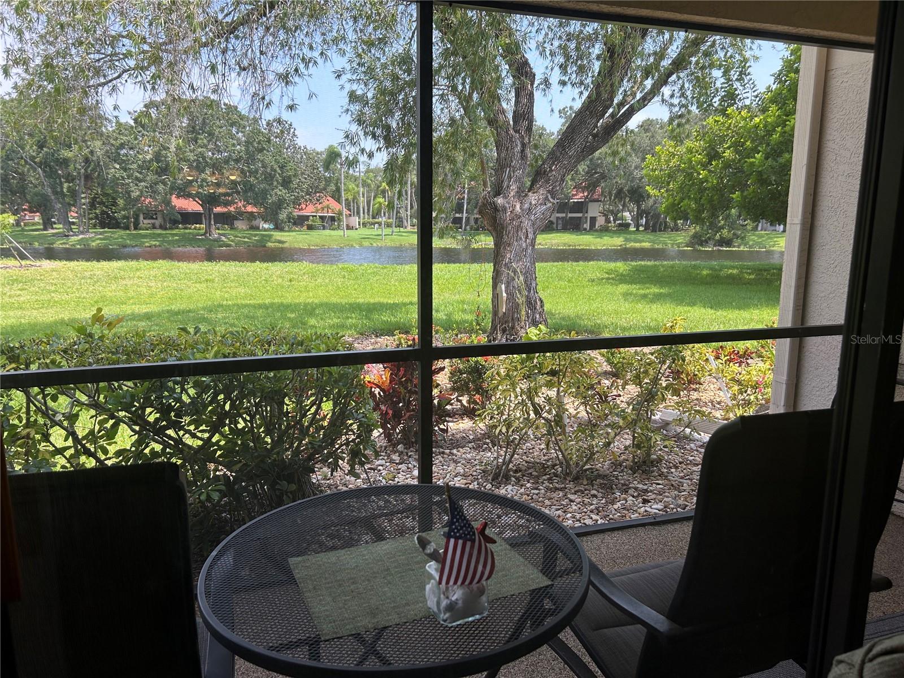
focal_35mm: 26
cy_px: 339
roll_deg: -0.3
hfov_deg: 67.3
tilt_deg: -11.2
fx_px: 679
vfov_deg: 53.1
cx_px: 452
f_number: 1.5
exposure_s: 1/490
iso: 50
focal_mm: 5.7
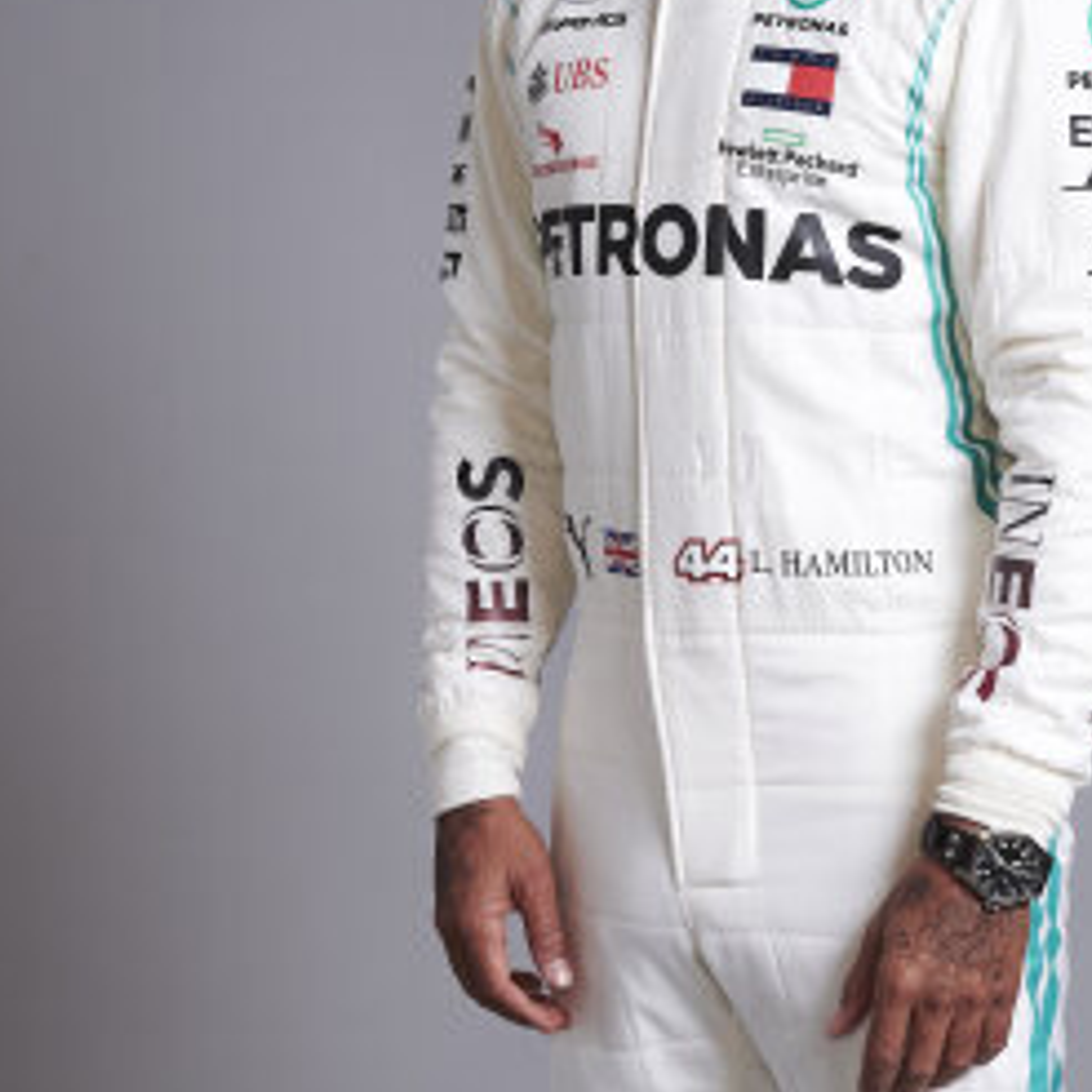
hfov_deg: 14.4
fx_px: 4319
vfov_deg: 14.4
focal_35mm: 121
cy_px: 812
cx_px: 806
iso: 200
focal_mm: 50
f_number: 8
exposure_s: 1/200
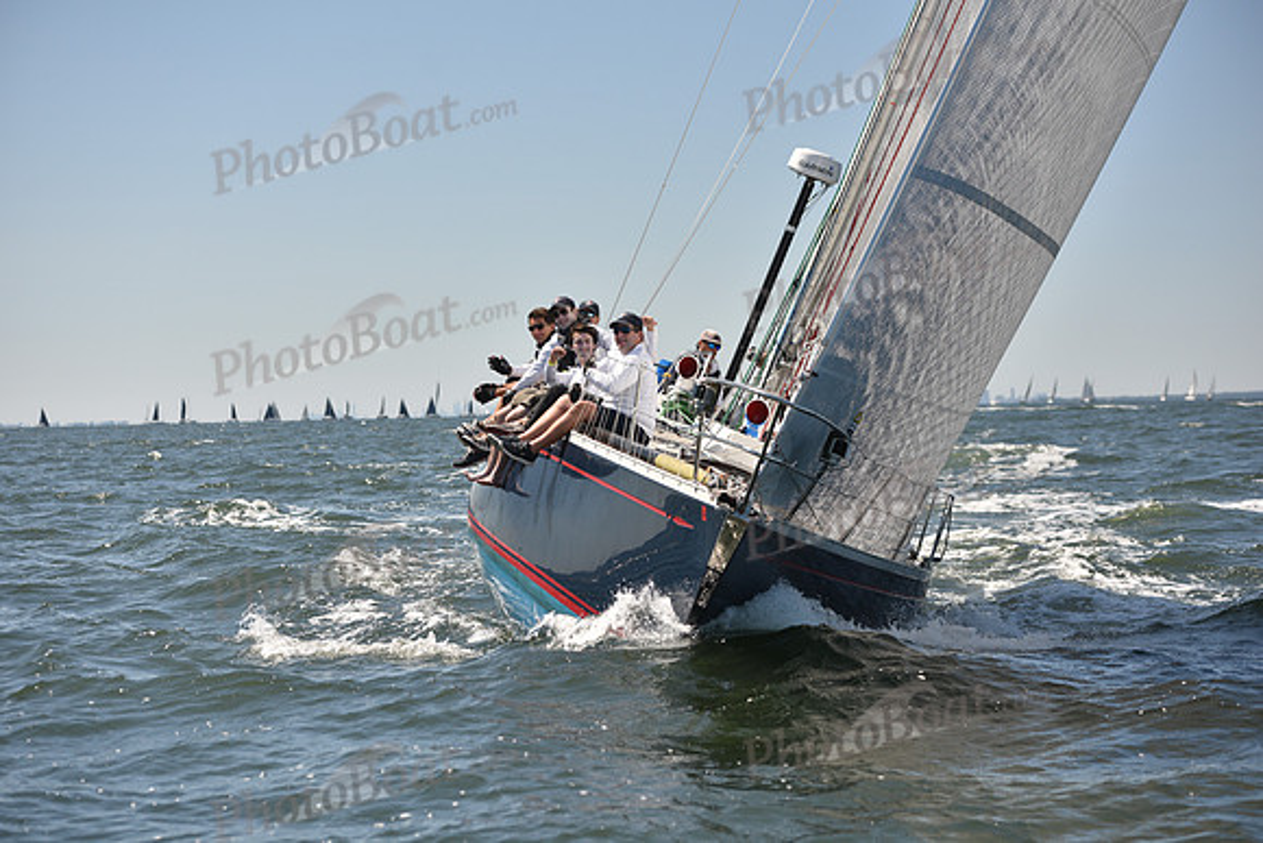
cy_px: 422
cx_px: 632
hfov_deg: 23.9
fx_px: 2983
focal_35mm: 85
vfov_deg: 16.1
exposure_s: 1/1250
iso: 250
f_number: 4
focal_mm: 85
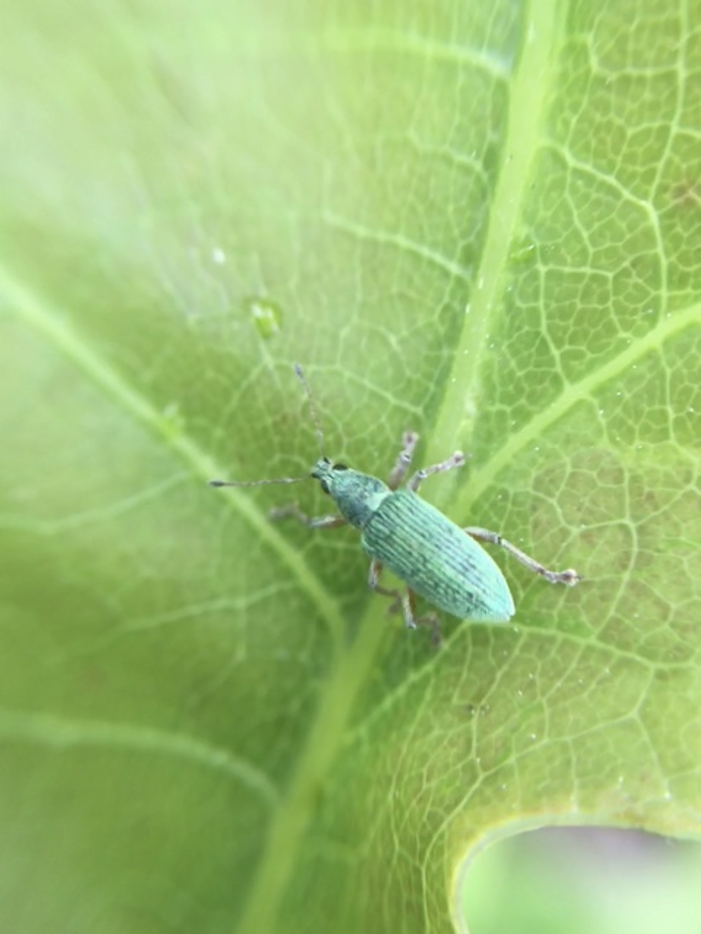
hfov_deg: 48.2
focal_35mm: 29
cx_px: 350
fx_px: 783
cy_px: 467
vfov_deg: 61.7
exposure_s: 1/50
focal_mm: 4.15
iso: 32
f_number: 2.2
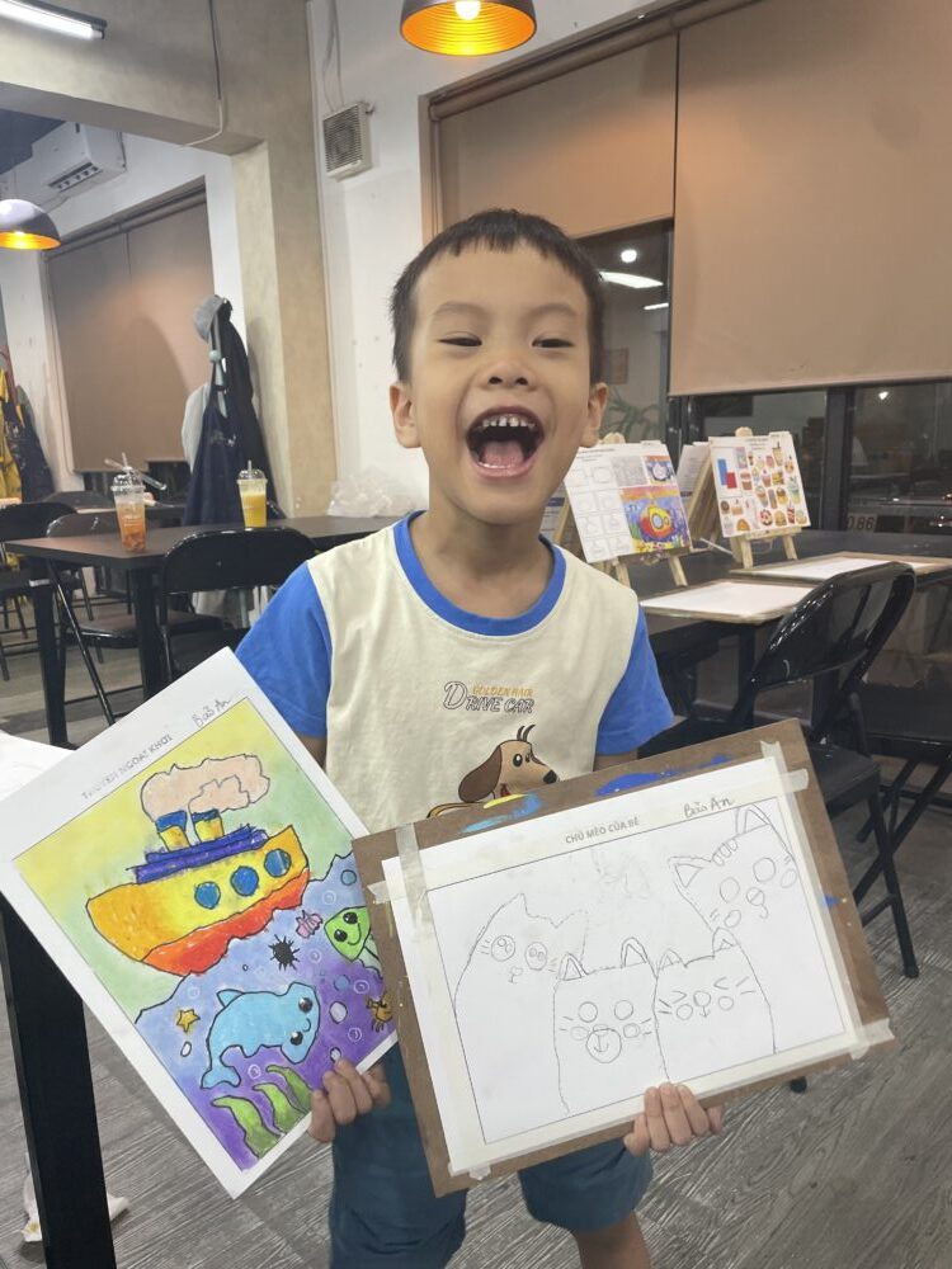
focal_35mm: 26
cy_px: 634
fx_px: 953
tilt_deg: -11.1
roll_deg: +4.2
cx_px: 476
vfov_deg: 67.3
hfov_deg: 53.1
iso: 125
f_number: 1.6
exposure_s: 1/100
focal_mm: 4.2
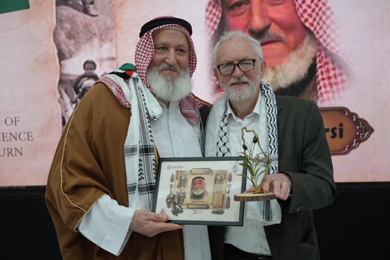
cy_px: 130
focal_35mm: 46
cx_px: 195
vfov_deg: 29.2
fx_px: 498
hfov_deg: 42.7
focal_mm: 46
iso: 500
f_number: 4
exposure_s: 1/160
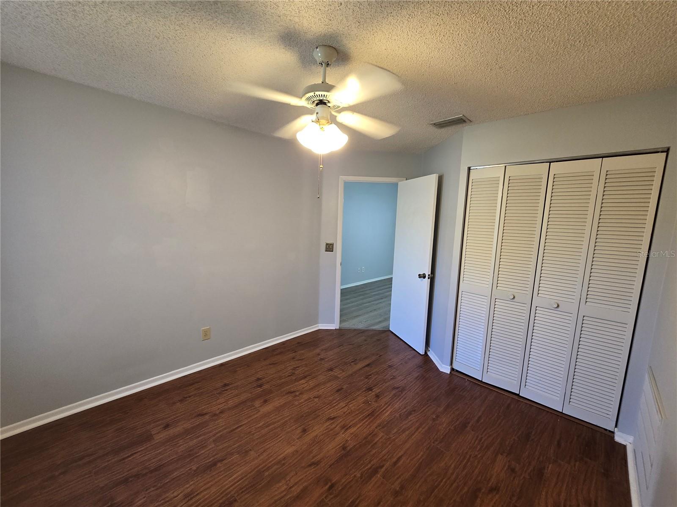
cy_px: 254
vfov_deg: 89.9
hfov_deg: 106.2
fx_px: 254
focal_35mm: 13
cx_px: 338
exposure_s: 1/60
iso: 200
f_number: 2.2
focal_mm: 2.2
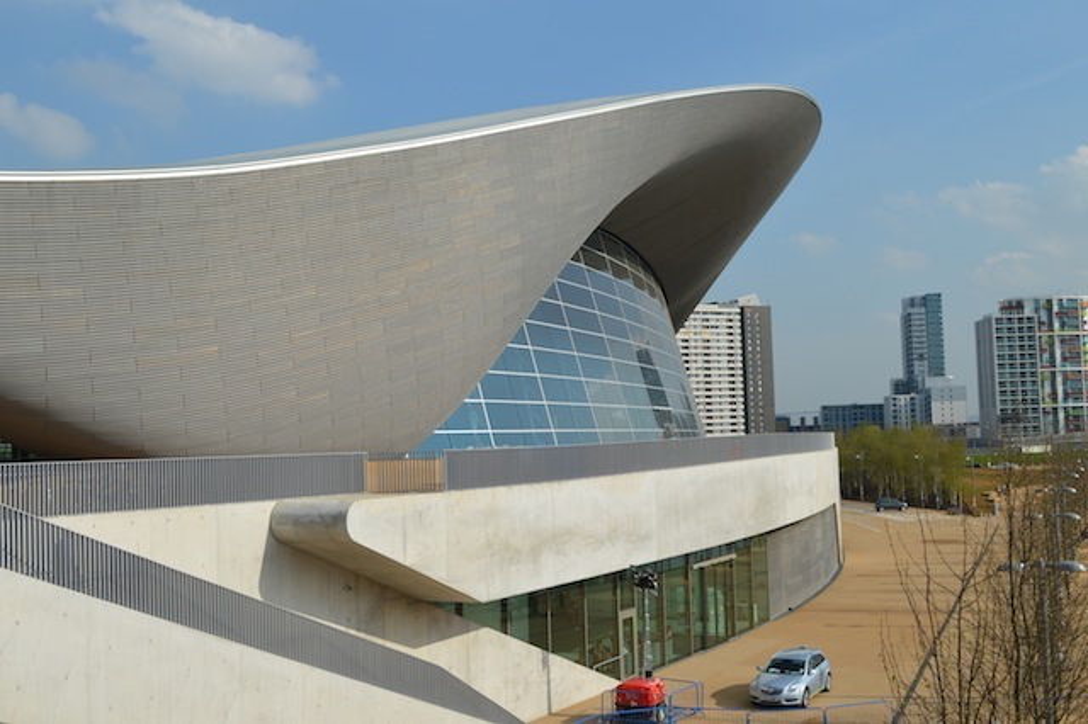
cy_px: 362
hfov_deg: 49.6
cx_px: 544
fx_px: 1178
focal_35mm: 39
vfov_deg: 34.2
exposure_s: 1/320
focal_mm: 26
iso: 100
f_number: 9
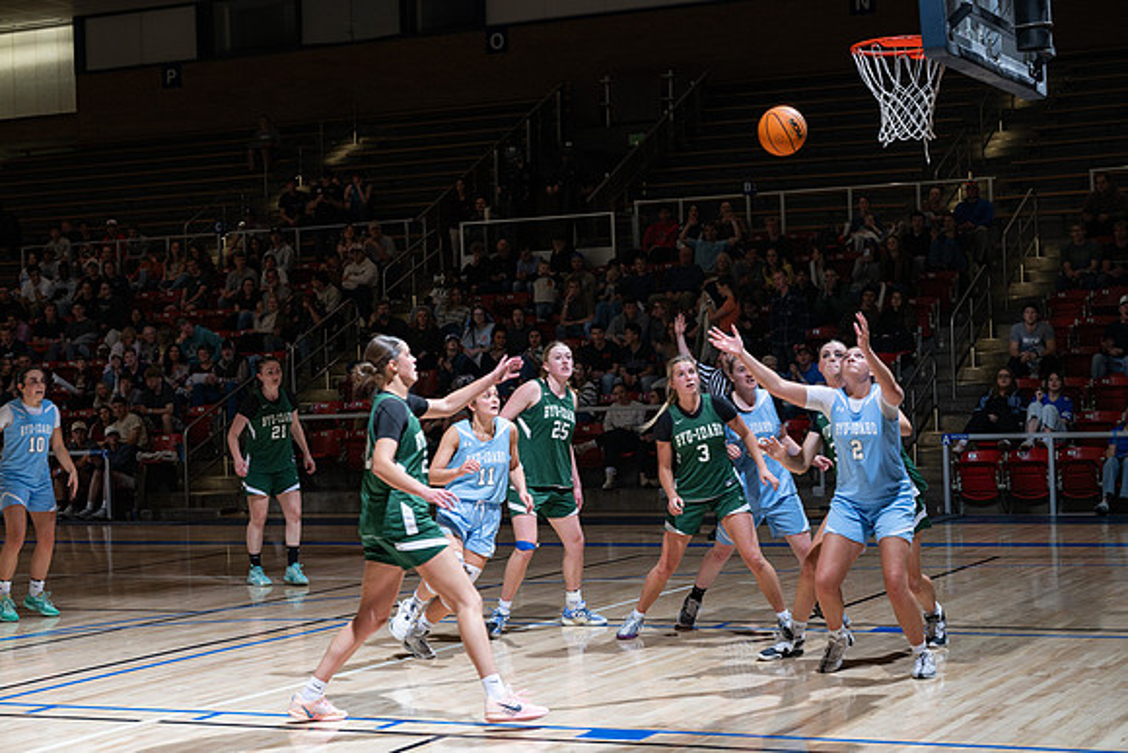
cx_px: 564
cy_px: 376
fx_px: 2194
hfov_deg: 28.8
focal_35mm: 70
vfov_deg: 19.5
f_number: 4.5
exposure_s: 1/100
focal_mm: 70
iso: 80
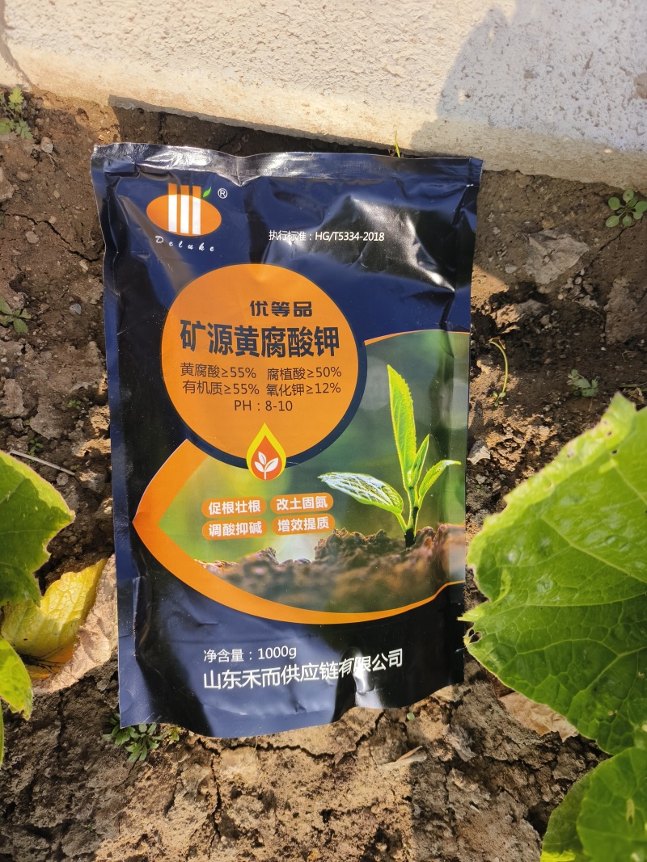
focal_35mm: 23
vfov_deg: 73.9
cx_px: 324
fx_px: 573
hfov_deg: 58.9
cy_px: 431
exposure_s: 1/2415
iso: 128
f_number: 1.75
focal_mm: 5.5
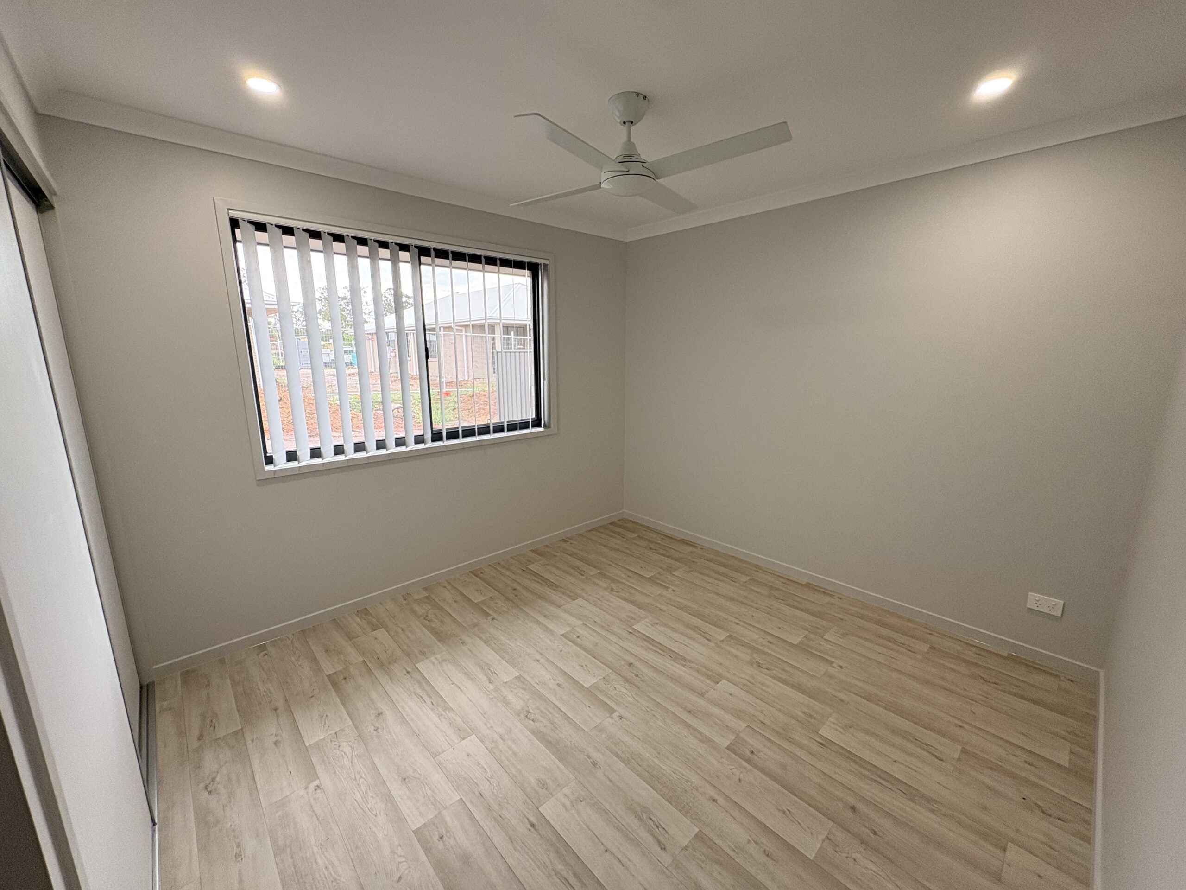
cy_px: 445
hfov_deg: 102.1
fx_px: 480
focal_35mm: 14
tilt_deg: -10.7
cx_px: 593
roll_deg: +0.7
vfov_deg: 85.7
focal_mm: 2.22
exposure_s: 1/99
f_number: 2.2
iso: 100
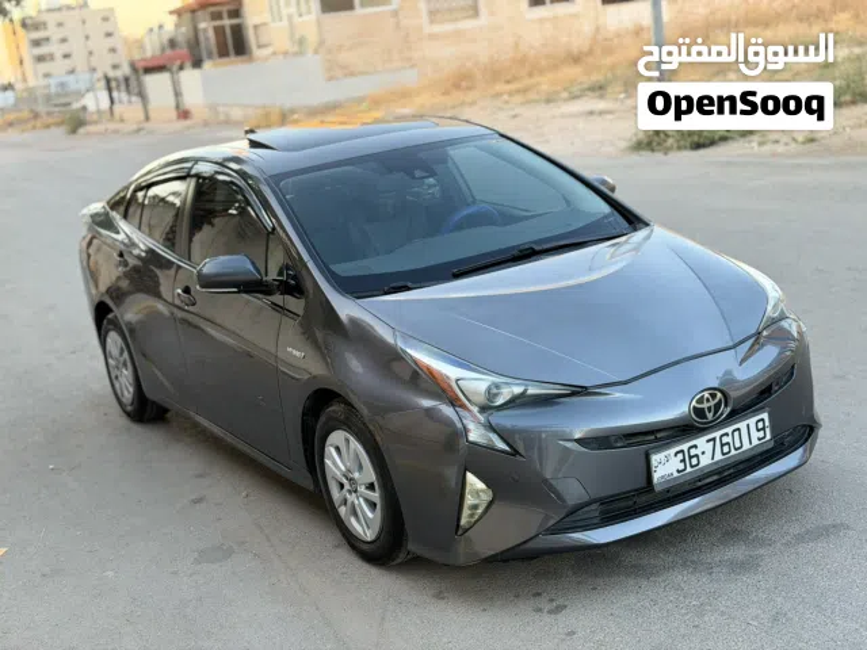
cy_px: 325
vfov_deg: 30.3
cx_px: 434
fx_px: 1202
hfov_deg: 39.7
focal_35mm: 48
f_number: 1.78
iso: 80
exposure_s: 1/121
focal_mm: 6.76
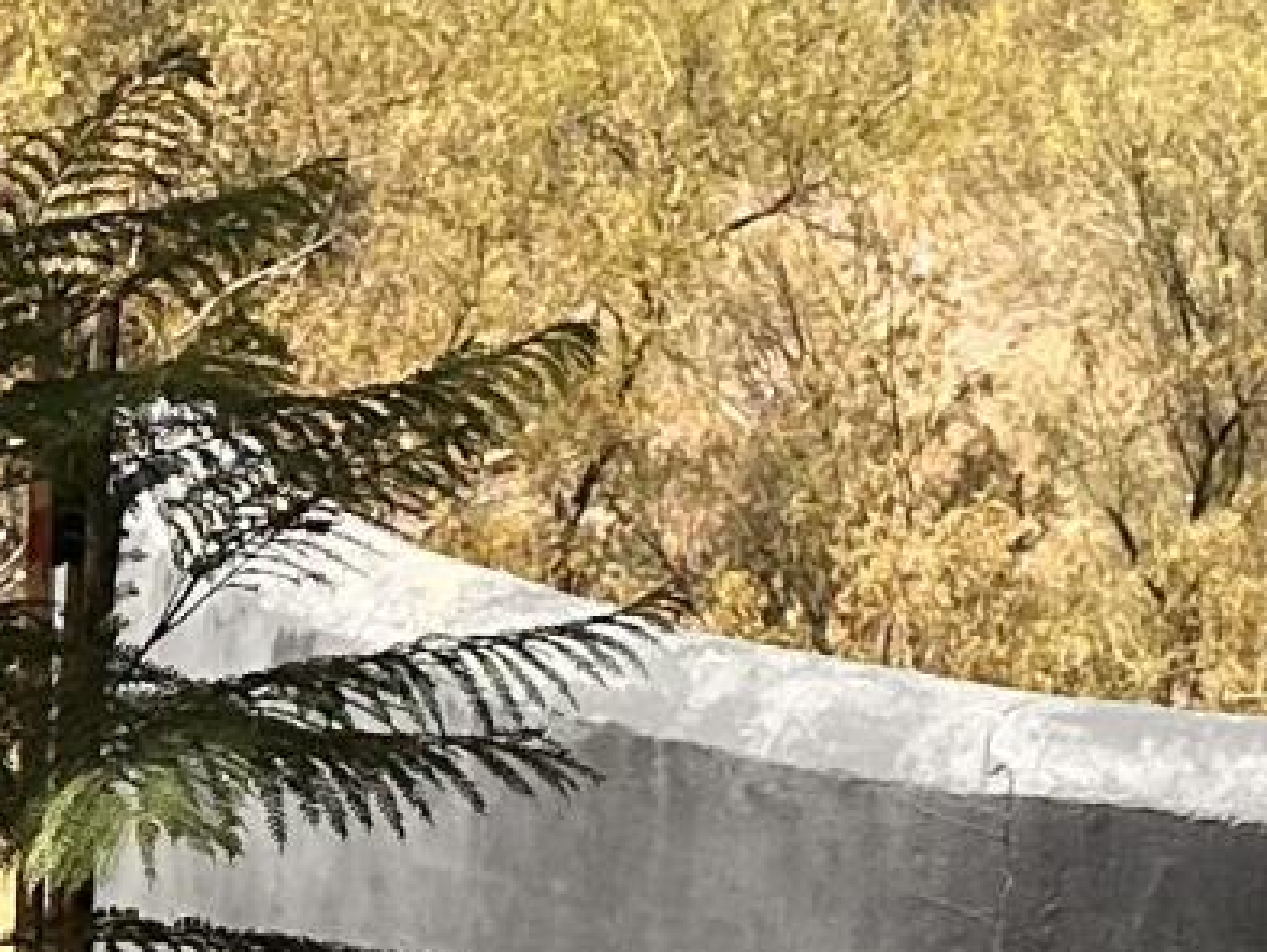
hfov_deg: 10.5
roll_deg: -3.0
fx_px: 6700
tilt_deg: +2.3
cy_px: -1307
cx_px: 1702
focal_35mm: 183
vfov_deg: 7.6
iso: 80
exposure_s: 1/4348
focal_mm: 6.86
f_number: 1.78
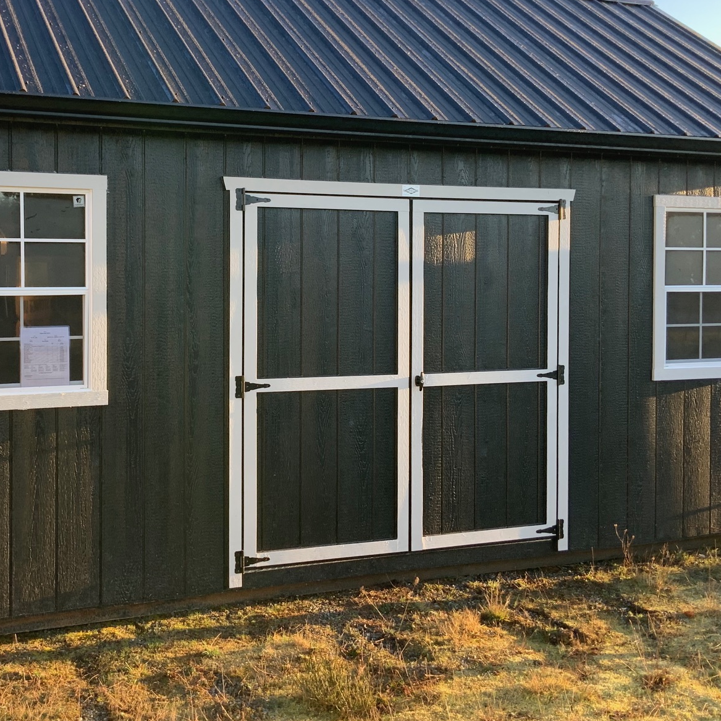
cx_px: 259
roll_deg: +1.5
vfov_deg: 37.4
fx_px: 1060
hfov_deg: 37.3
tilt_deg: +0.7
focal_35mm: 45
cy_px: 297
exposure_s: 1/120
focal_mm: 3
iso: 16
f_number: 1.8
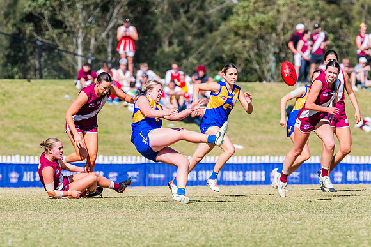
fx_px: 5355
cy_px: 131
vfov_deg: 2.6
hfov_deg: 4.0
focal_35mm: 520
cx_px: 147
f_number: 9
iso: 800
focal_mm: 420
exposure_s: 1/1600
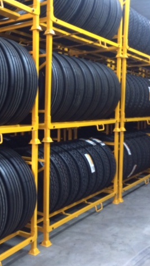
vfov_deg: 47.3
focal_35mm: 43
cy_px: 134
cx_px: 27
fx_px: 304
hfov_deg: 27.1
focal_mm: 4.15
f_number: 2.2
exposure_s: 1/17
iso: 250
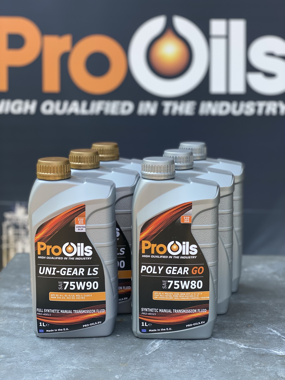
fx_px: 571
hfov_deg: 28.0
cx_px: 142
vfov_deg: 36.8
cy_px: 190
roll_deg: +1.1
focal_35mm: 52
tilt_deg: -11.0
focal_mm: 6
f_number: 2
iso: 20
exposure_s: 1/180
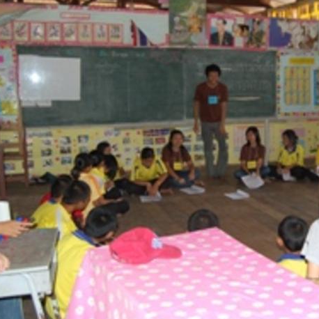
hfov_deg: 34.8
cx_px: 263
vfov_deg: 36.0
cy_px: 146
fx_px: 490
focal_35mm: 47
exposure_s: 1/60
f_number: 3.5
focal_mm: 18
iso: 200
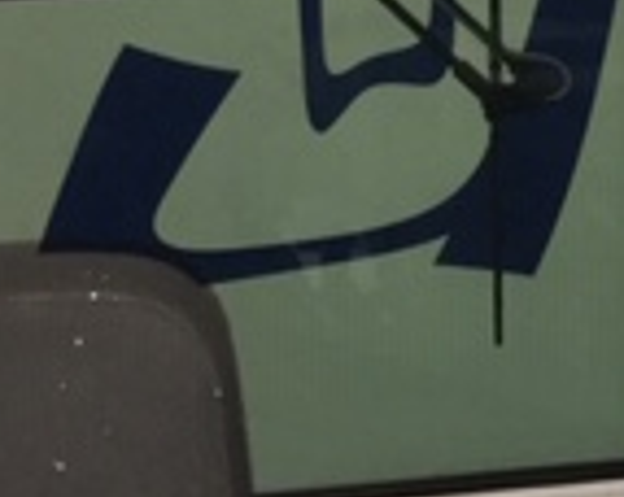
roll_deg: +2.0
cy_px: -52
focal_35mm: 127
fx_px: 2342
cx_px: 471
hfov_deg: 15.1
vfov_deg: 11.9
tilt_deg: -6.9
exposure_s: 1/17
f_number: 2.2
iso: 250
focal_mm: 4.15
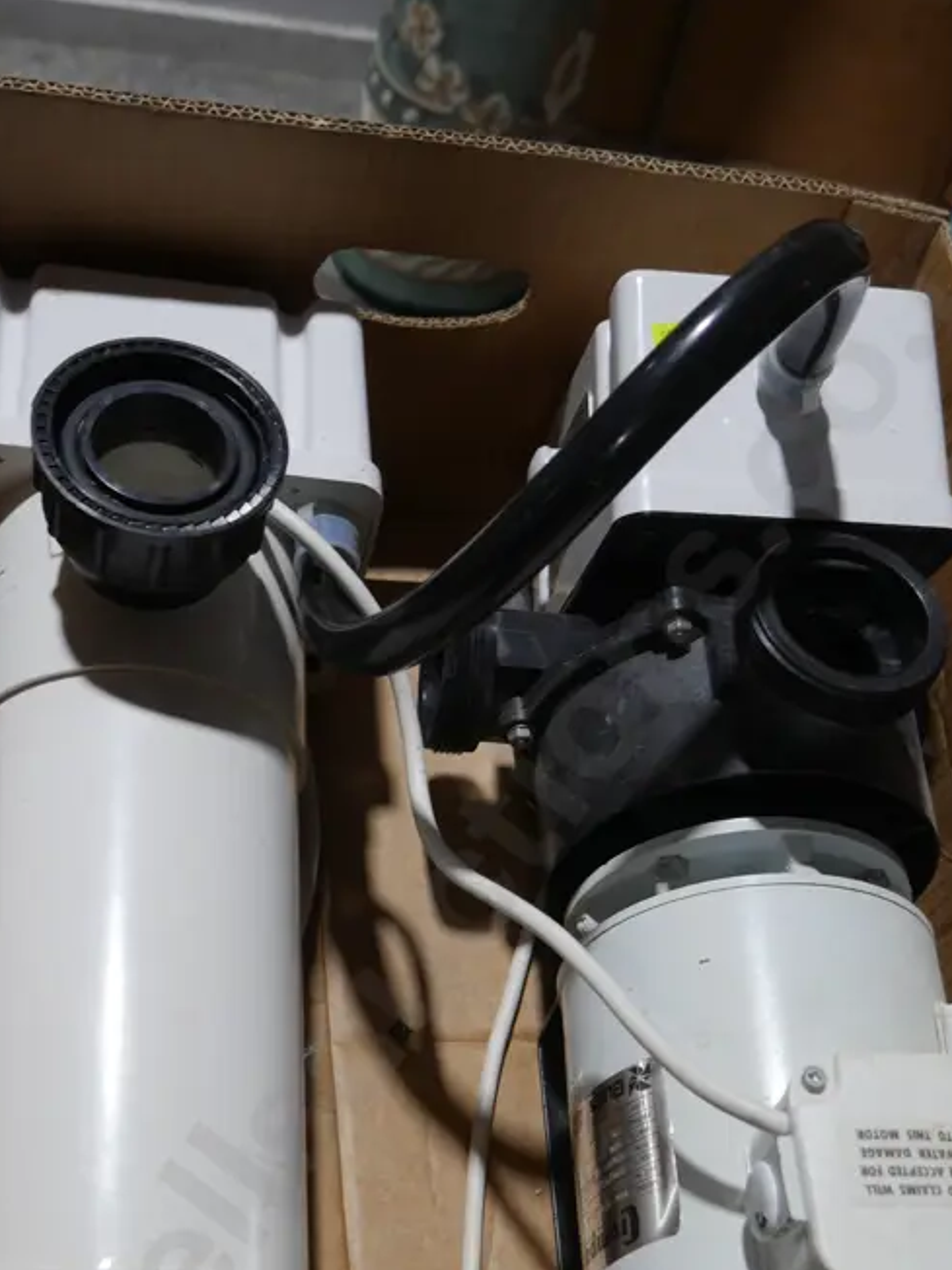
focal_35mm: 44
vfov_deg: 41.6
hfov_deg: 32.8
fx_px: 1613
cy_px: 962
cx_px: 419
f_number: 3.5
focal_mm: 14
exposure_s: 1/125
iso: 200
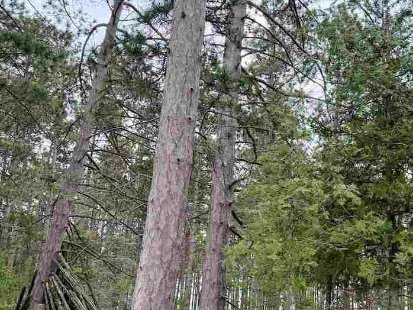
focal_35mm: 44
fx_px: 525
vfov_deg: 32.5
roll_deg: -1.4
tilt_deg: +13.4
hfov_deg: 41.7
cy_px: 221
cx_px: 306
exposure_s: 1/788
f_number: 1.78
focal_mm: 6.76
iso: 100
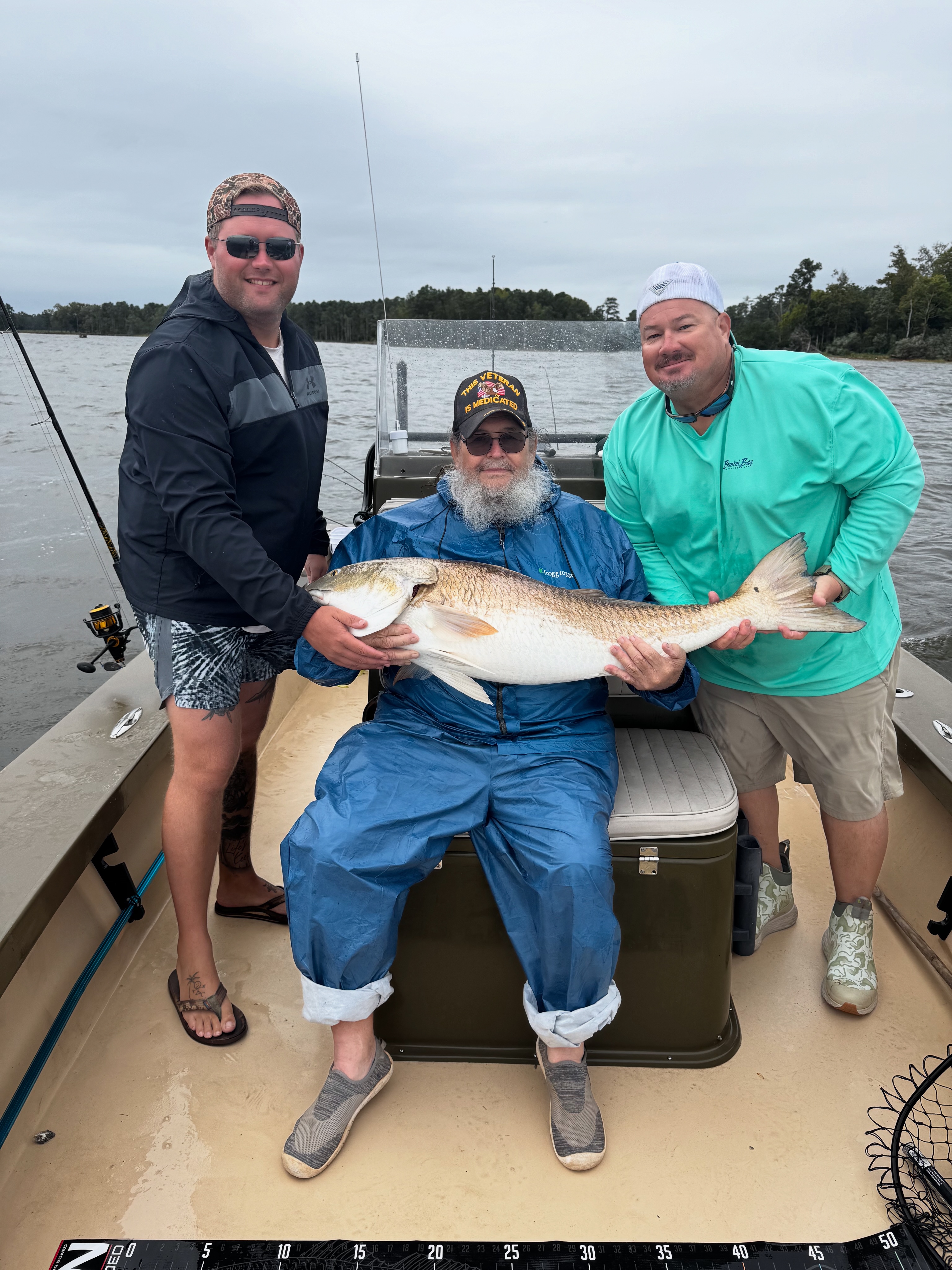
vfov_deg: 71.6
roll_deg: -1.6
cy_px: 635
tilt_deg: -17.7
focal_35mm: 24
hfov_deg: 56.8
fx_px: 880
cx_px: 476
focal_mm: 6.76
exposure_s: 1/1980
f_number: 1.78
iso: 80
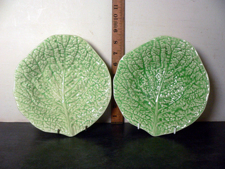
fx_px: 234
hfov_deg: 51.4
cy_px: 84
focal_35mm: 36
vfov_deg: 39.7
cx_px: 112
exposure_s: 1/50
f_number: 2.8
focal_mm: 6
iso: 400
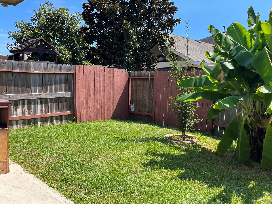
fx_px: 236
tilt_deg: -5.0
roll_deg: -1.5
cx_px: 153
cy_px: 100
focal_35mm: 30
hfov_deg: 59.8
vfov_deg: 46.8
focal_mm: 5.1
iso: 50
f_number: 1.6
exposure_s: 1/1339
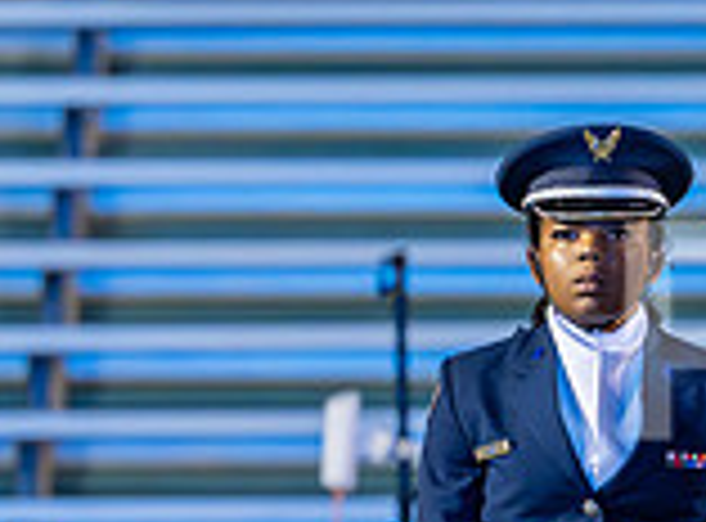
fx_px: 26920
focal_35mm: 1327
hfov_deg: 1.5
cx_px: 1177
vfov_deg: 1.1
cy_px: 344
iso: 5000
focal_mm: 300
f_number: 2.8
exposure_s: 1/250
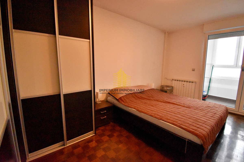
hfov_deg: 100.4
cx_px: 122
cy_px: 81
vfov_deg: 77.3
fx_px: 102
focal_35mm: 15
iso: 6400
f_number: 4.5
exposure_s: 1/125
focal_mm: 10
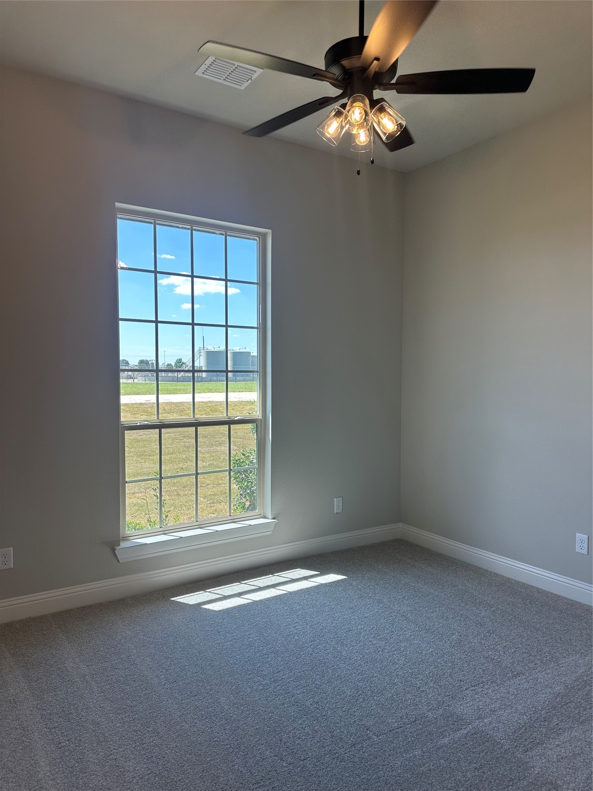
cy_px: 396
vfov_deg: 71.6
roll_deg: -0.8
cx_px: 296
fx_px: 548
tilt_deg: -2.2
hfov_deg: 56.8
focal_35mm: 24
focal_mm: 6.86
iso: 80
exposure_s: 1/458
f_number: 1.78
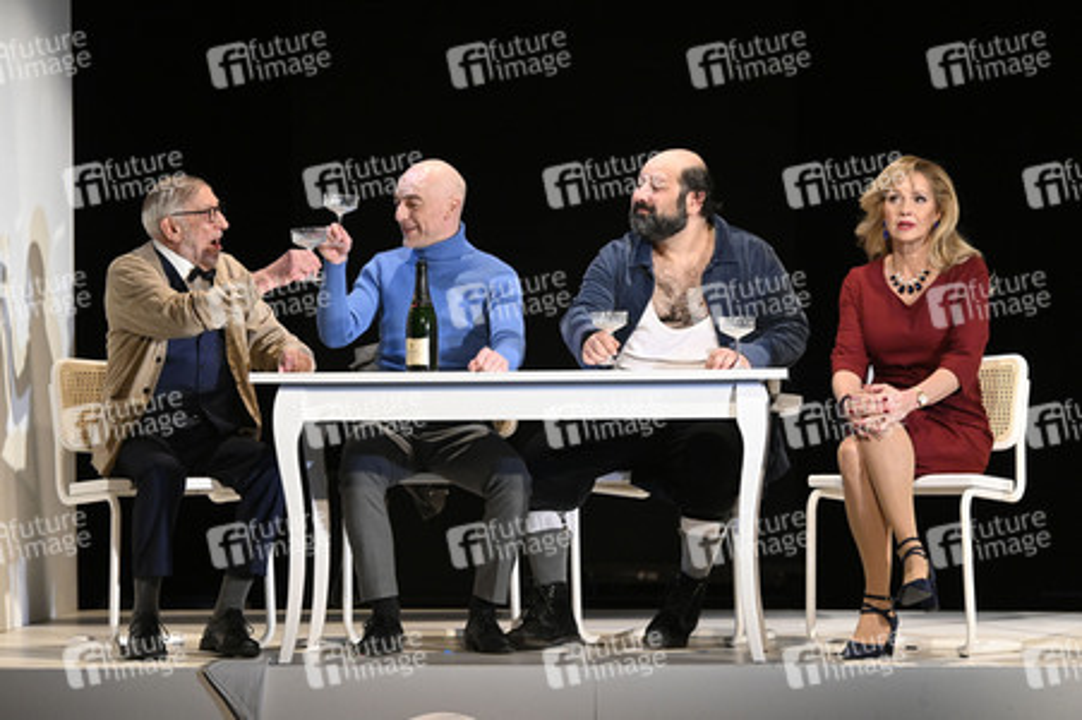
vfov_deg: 10.1
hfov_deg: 15.2
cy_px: 360
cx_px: 541
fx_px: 4054
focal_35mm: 135
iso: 5000
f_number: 5
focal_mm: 135
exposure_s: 1/640
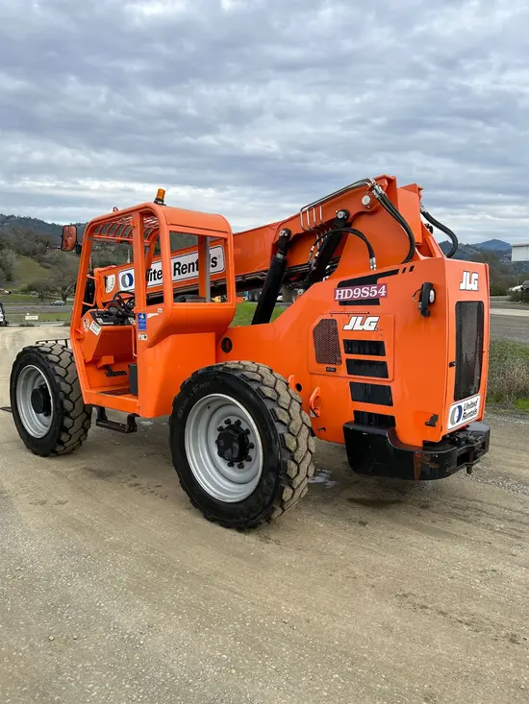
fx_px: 530
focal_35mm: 26
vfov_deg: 67.3
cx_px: 264
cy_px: 352
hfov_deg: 53.1
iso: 50
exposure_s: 1/1838
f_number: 1.5
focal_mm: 5.7
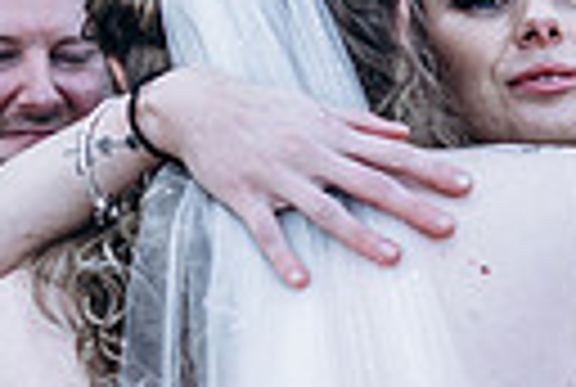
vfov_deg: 8.7
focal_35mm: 158
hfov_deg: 12.4
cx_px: 824
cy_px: 340
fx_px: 2534
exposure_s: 1/250
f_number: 2.8
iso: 100
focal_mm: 35
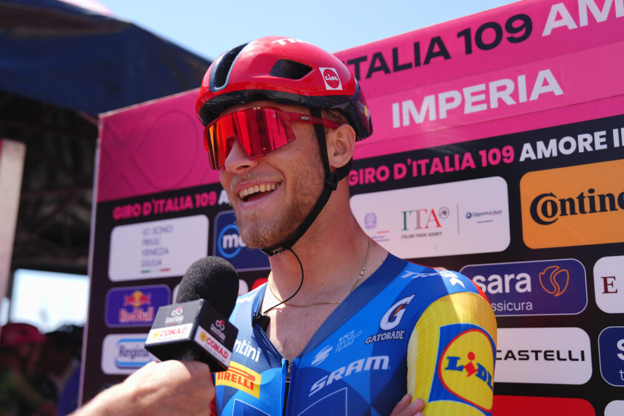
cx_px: 312
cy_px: 208
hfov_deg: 45.4
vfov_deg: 31.2
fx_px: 745
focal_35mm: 43
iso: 125
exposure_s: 1/1250
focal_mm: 43
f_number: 2.8
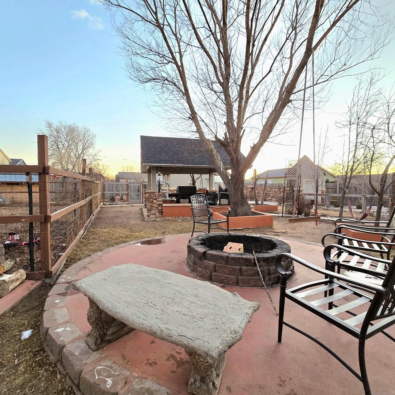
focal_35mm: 16
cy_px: 198
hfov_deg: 87.4
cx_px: 197
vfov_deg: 87.4
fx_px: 207
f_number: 2.2
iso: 500
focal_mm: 2.2
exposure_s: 1/60.2
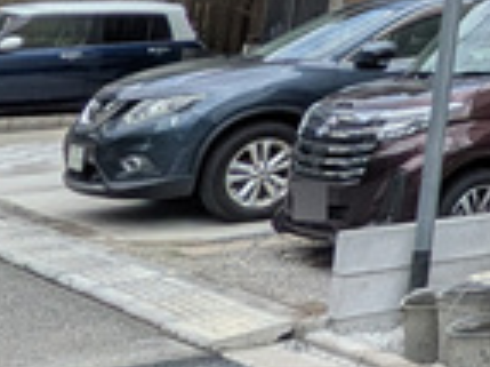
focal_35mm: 88
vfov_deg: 14.8
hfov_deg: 15.9
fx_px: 1245
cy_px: -276
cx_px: 1052
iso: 51
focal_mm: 1.83
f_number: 2.2
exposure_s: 1/1133
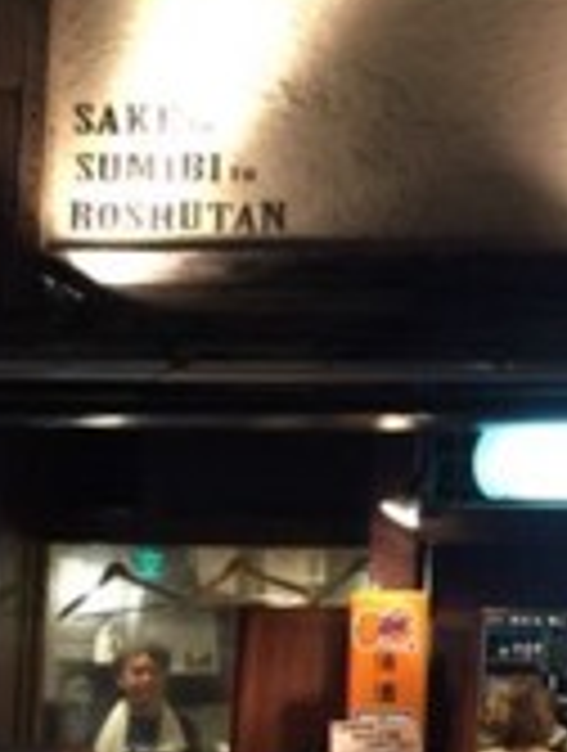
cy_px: 549
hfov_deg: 17.9
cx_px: 698
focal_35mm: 78
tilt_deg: +5.5
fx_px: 1697
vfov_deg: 24.7
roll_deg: -1.2
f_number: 2.2
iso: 125
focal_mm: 4.15
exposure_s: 1/15
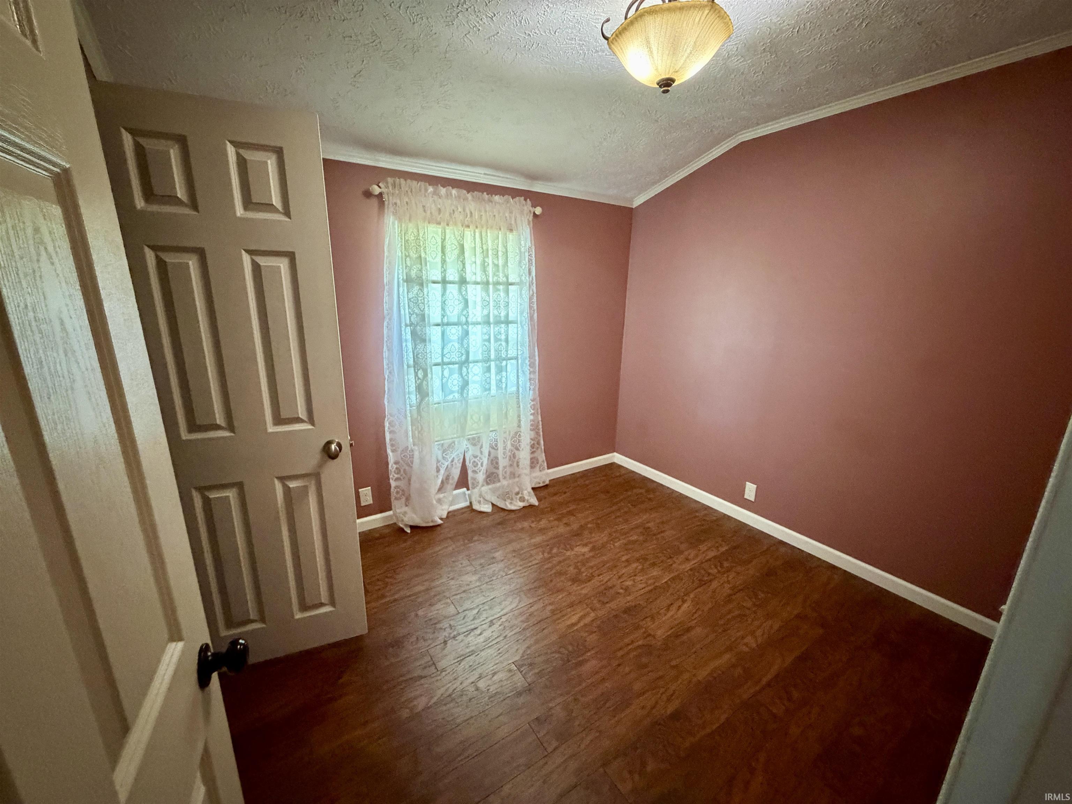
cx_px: 536
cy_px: 402
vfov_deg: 85.7
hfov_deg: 102.1
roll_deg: -0.5
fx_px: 434
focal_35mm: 14
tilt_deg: -15.3
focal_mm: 2.22
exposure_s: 1/40
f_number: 2.2
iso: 1000
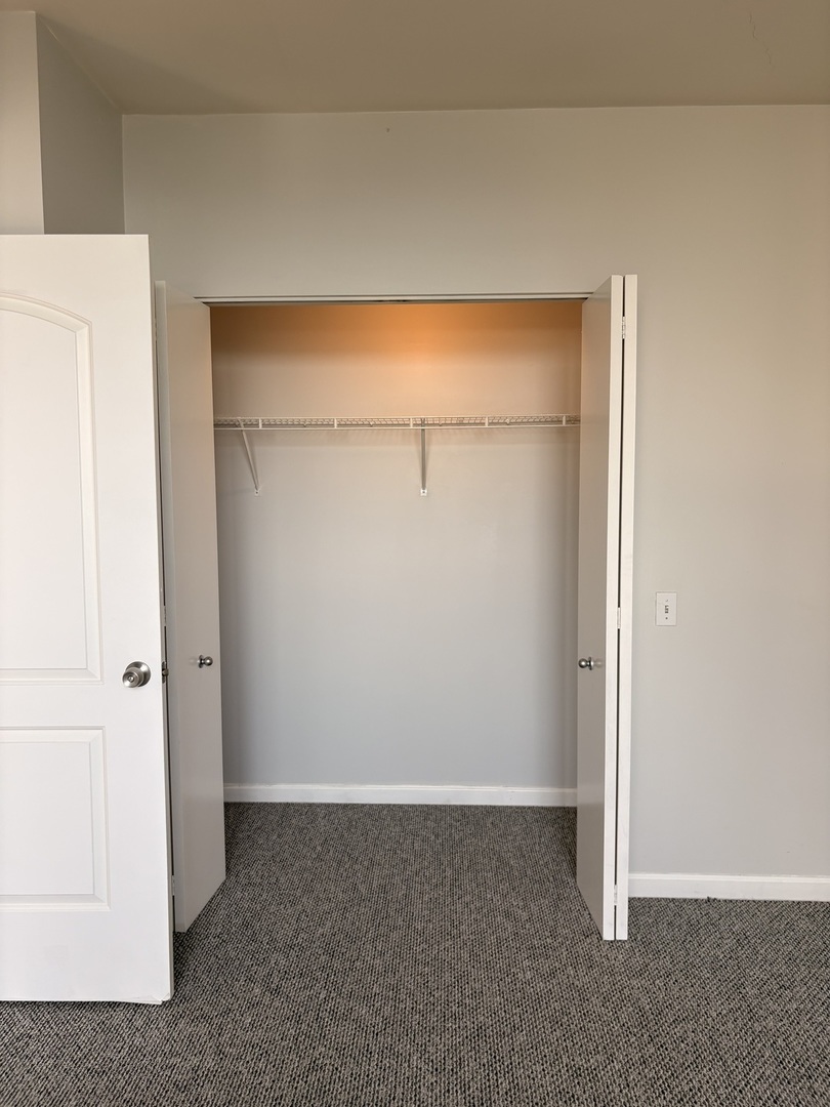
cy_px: 554
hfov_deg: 53.1
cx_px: 415
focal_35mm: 26
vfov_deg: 67.3
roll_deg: -0.3
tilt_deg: -4.7
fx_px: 831
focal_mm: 5.96
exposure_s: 1/120
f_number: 1.6
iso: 50
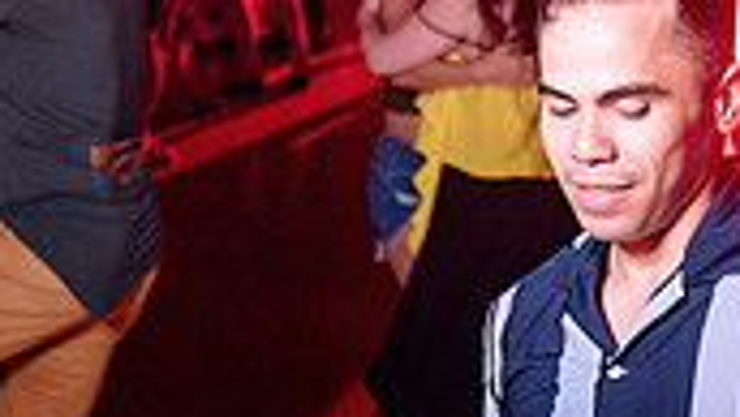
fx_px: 3063
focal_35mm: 156
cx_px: 422
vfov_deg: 7.8
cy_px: 419
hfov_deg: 13.8
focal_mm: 36
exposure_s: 1/160
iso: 800
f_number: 2.8
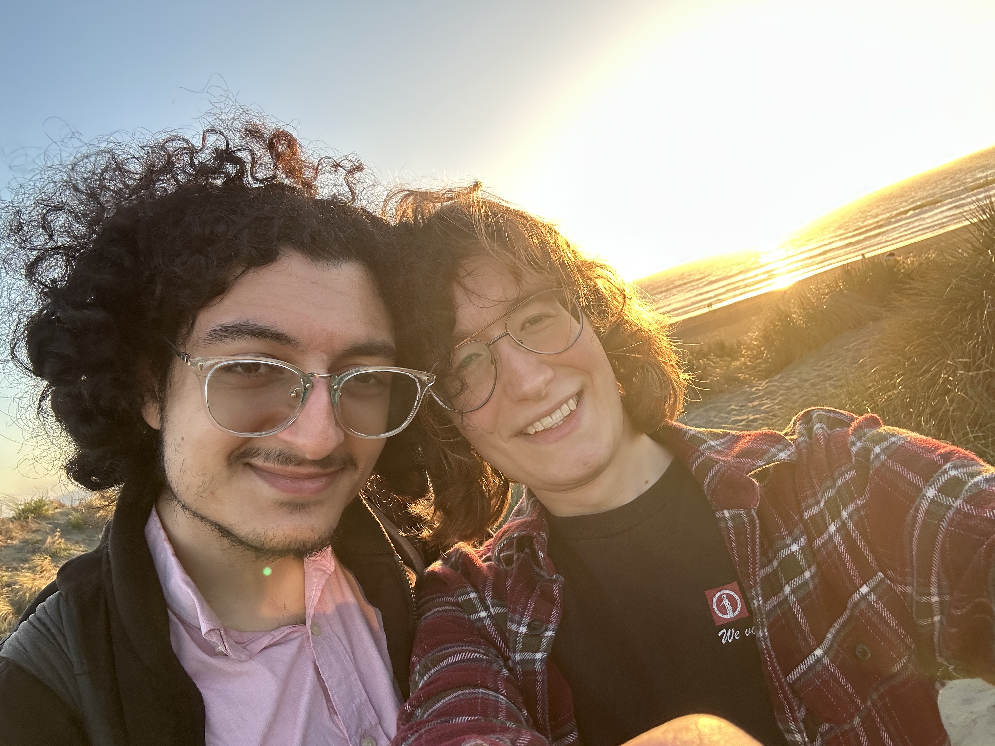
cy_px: 373
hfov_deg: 73.9
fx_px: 661
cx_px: 498
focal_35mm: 23
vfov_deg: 58.9
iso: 40
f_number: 1.9
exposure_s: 1/121
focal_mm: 2.69
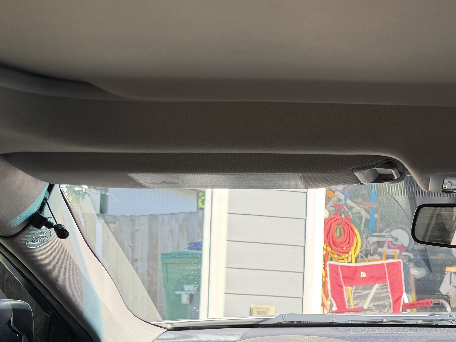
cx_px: 480
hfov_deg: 31.2
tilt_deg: -4.8
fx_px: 738
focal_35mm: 56
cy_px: 344
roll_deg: -3.8
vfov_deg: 24.8
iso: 80
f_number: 1.78
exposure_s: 1/321
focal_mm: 6.76
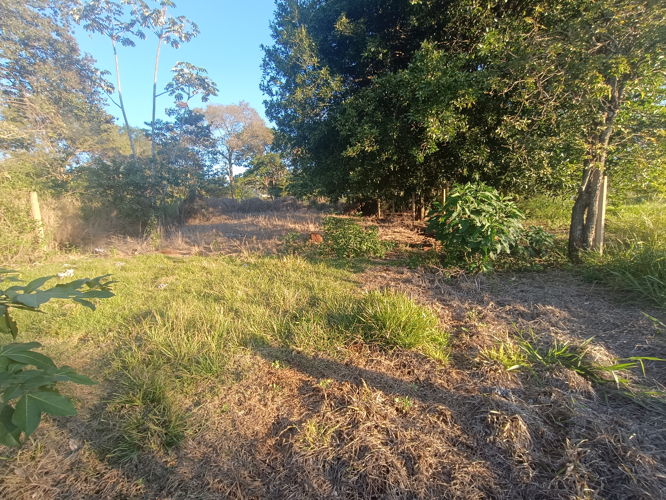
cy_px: 250
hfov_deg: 94.5
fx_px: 308
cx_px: 333
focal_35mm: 16
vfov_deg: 78.1
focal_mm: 1.66
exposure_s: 1/128
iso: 50
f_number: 2.2
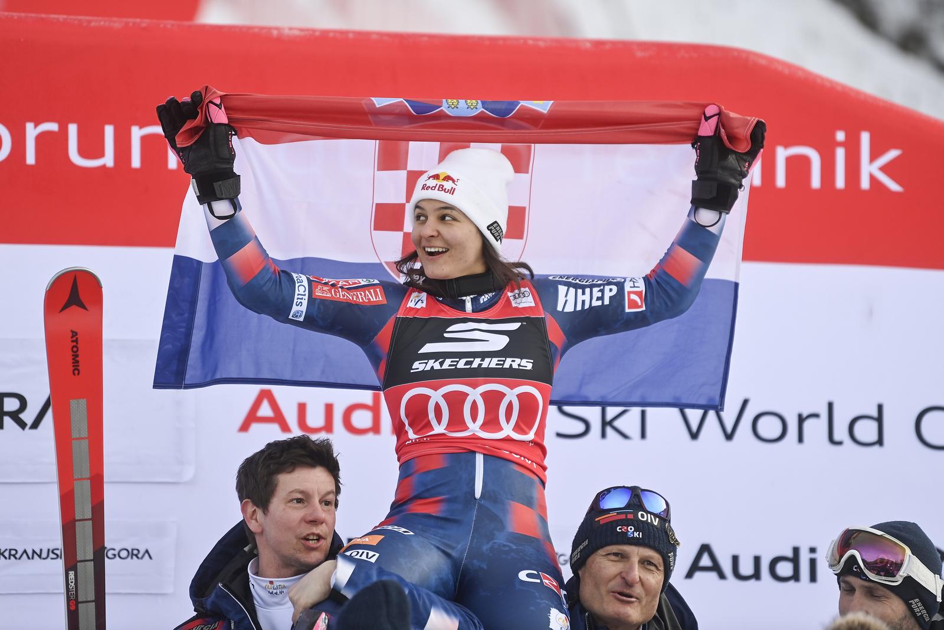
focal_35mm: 200
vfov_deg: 6.9
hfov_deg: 10.3
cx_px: 472
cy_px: 315
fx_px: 5245
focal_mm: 200
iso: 200
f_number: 2.8
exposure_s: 1/1250
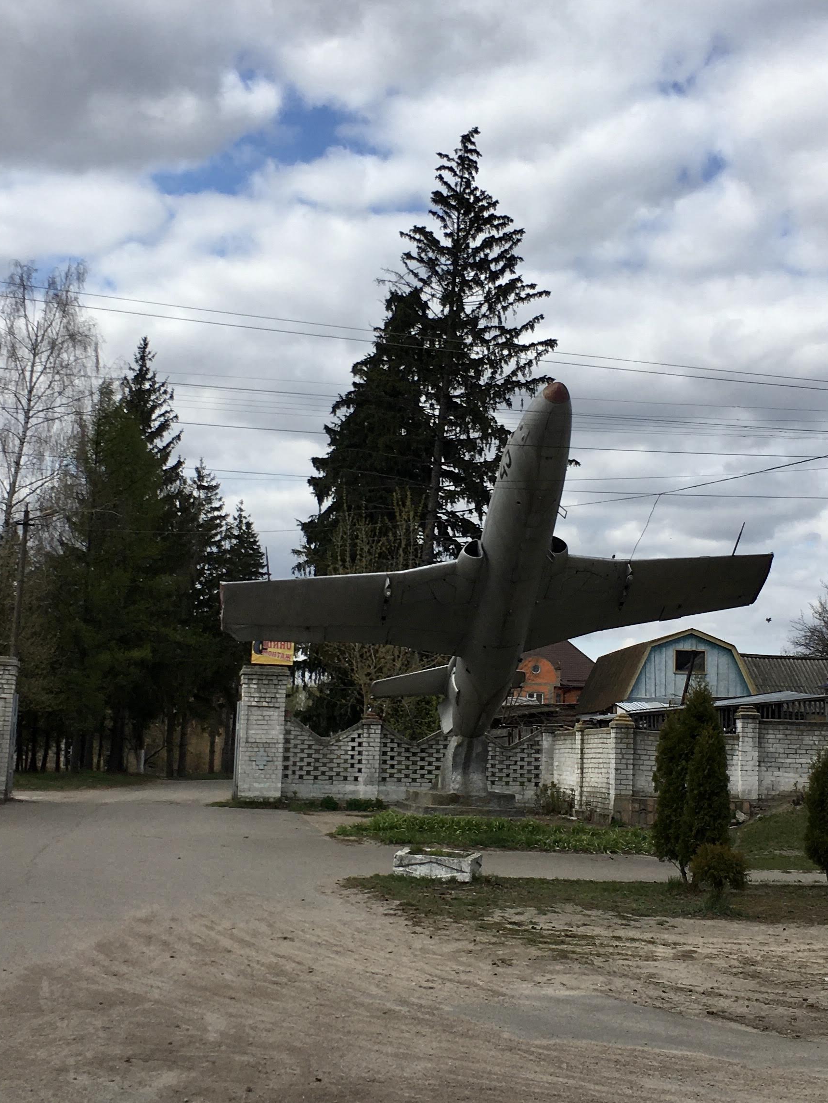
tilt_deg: +11.3
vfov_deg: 37.5
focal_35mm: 51
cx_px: 453
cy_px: 553
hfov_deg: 28.5
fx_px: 1626
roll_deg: -3.4
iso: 25
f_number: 2.2
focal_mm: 4.15
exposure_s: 1/1748
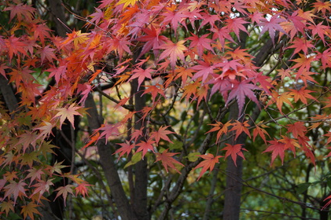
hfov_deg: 26.1
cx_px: 234
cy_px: 73
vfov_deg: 17.6
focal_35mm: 77
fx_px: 707
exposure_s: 1/60
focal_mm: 36
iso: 125
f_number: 5.6
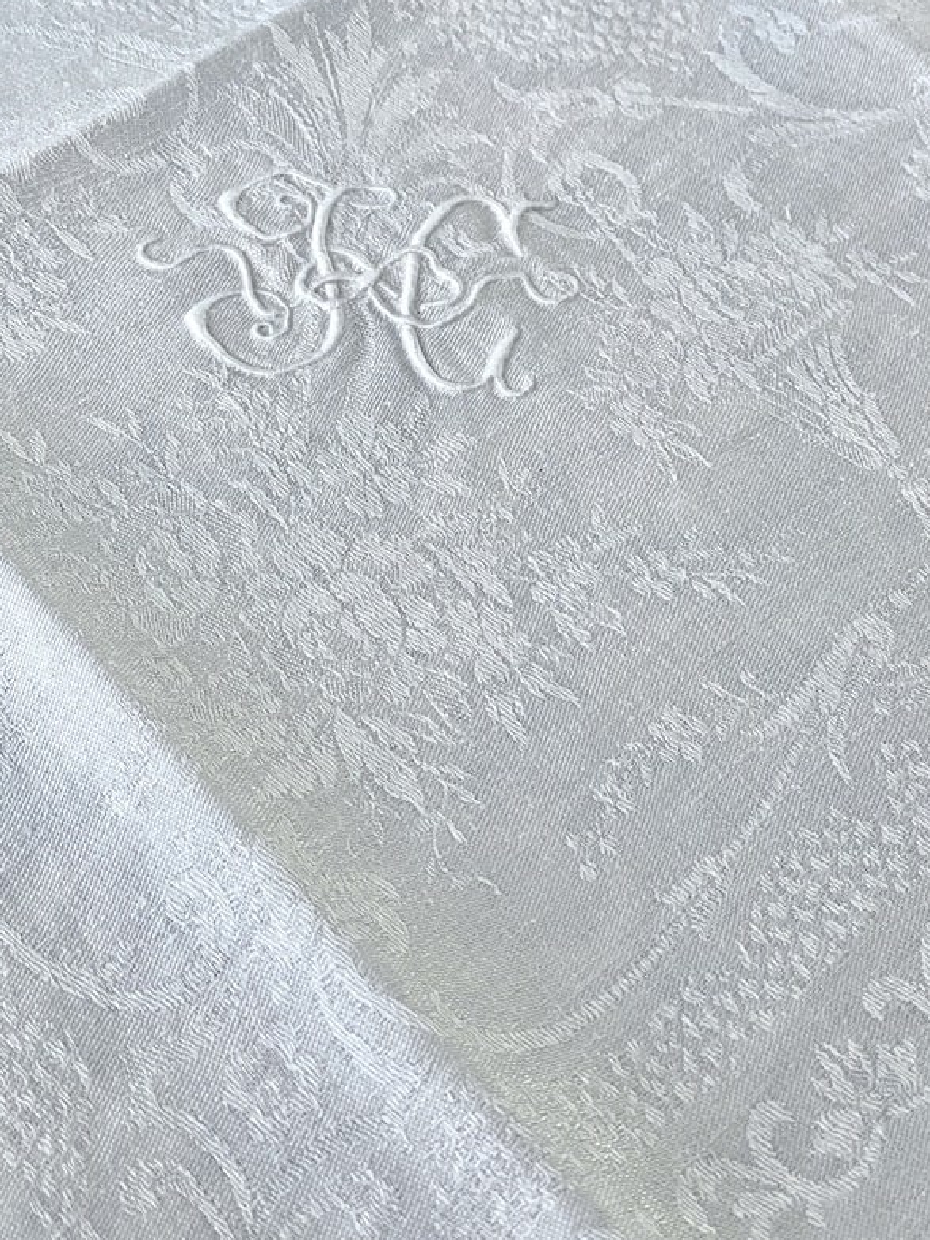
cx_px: 520
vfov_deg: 28.5
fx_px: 2437
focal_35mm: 68
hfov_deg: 21.6
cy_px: 491
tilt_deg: -56.1
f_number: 2
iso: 200
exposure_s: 1/79
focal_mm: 6
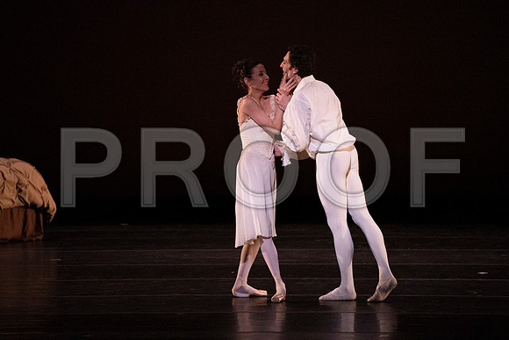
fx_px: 5529
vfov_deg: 3.5
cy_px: 170
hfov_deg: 5.3
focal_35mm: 391
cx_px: 254
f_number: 7.1
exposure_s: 1/400
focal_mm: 391
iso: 20000
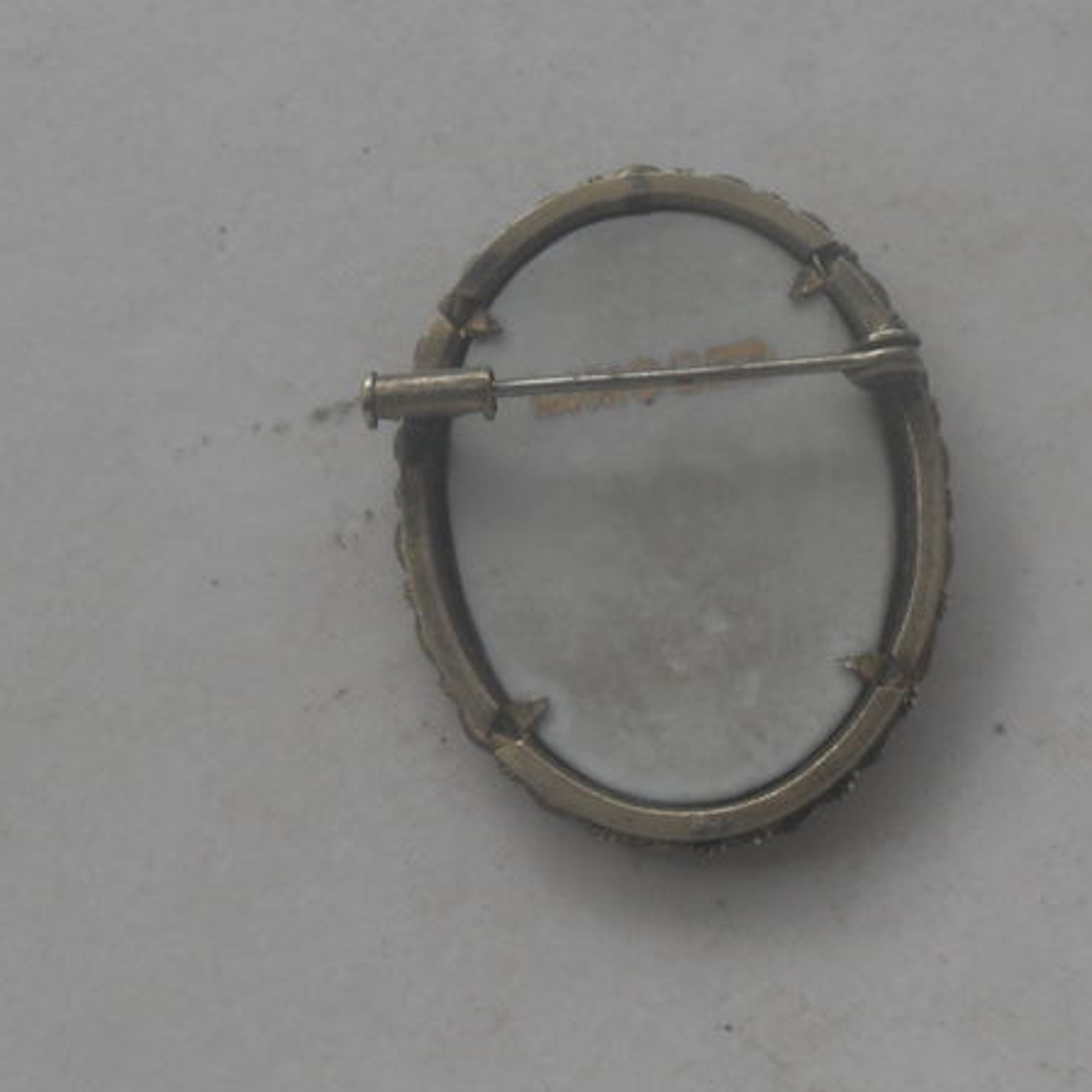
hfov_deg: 23.7
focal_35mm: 73
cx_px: 622
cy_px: 434
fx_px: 2605
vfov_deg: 23.6
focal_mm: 6.3
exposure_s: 1/90
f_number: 8.9
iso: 80
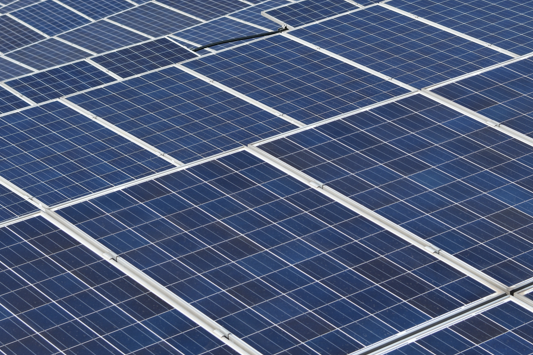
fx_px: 1880
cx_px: 333
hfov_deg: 16.1
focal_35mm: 127
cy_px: 107
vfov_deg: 10.8
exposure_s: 1/250
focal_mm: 52
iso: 80
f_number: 6.3
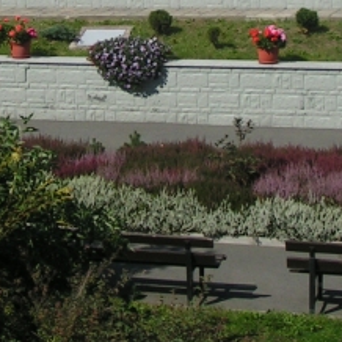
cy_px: -13
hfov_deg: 14.2
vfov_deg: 13.9
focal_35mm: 123
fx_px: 1375
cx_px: 165
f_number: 5.6
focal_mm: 5.8
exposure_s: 1/800
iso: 50
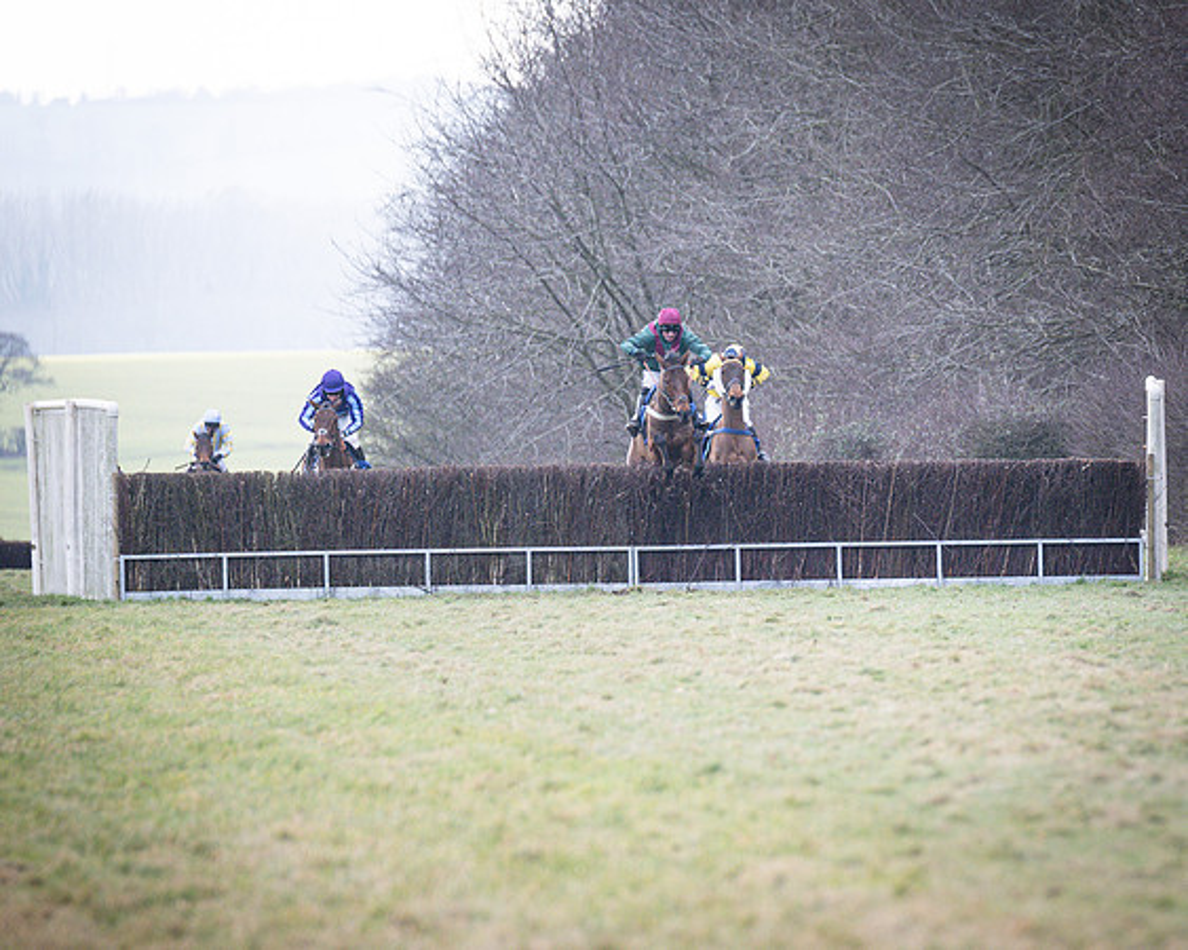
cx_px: 992
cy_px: 661
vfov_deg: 3.3
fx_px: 16528
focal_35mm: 470
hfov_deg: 4.1
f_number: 2.8
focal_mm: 200
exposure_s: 1/1600
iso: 400
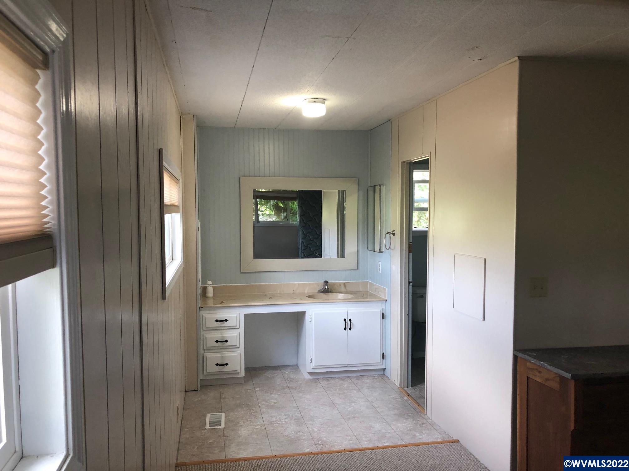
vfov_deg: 49.7
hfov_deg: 63.4
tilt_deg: +1.0
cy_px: 236
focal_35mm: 28
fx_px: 509
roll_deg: +2.3
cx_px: 314
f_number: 1.8
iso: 32
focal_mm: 4
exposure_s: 1/30
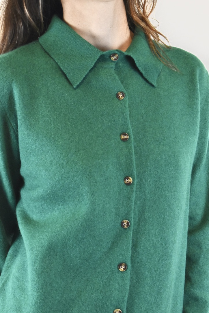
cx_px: 104
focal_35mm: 82
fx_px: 718
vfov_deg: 24.6
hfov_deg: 16.6
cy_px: 156
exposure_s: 1/50
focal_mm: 55
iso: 1600
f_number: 16
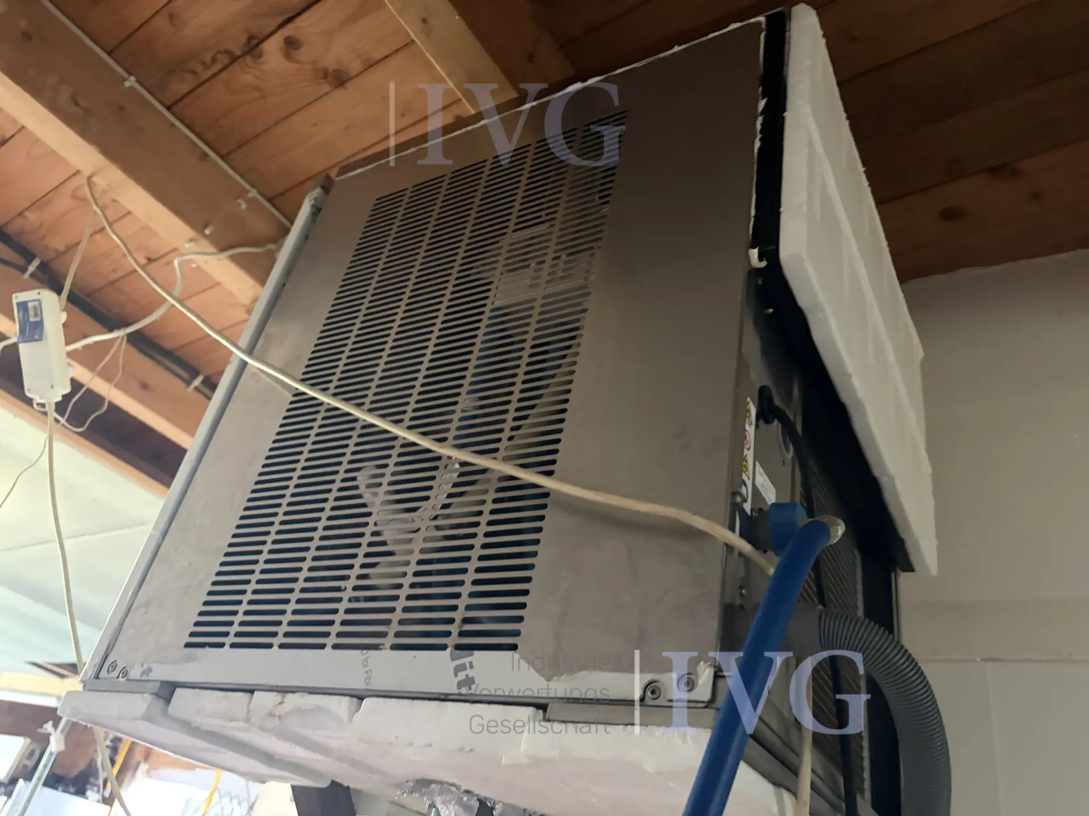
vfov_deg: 53.1
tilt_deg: +34.3
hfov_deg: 67.3
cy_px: 408
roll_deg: -12.4
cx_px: 544
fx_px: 818
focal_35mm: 26
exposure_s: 1/30
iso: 640
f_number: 1.6
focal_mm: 5.96
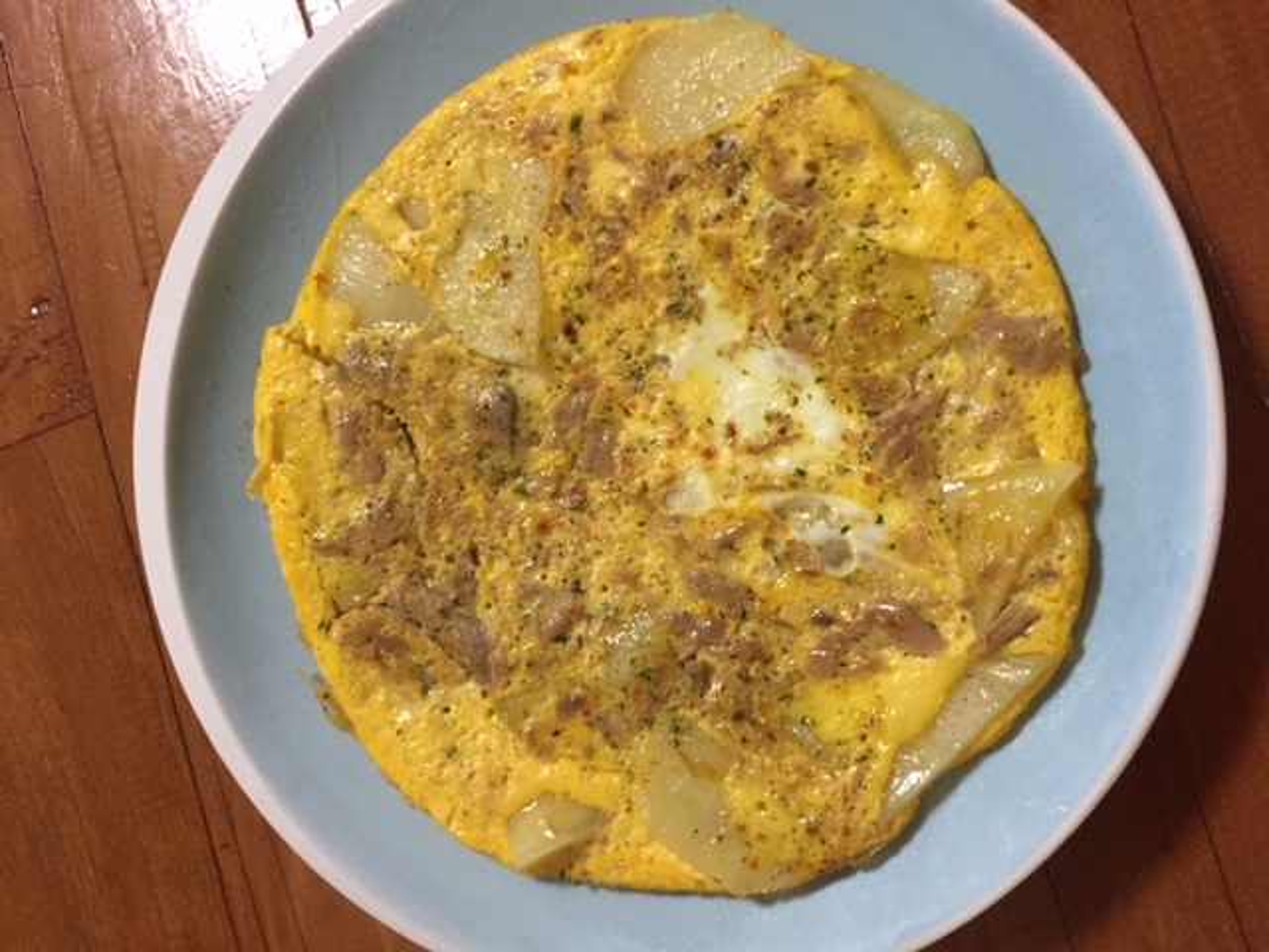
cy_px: 476
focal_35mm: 29
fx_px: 1063
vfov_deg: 48.2
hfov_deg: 61.7
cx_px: 634
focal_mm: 4.15
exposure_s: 1/30
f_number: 2.2
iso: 200
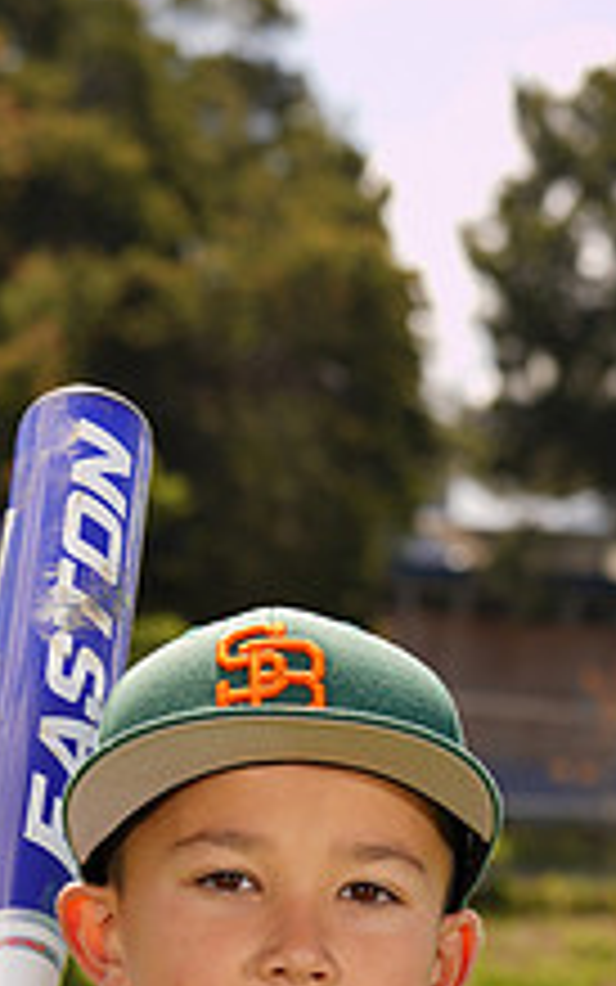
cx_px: 74
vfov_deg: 7.7
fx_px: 7248
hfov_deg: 4.9
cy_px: 1270
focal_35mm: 270
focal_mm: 100
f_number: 9
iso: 80
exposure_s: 1/160
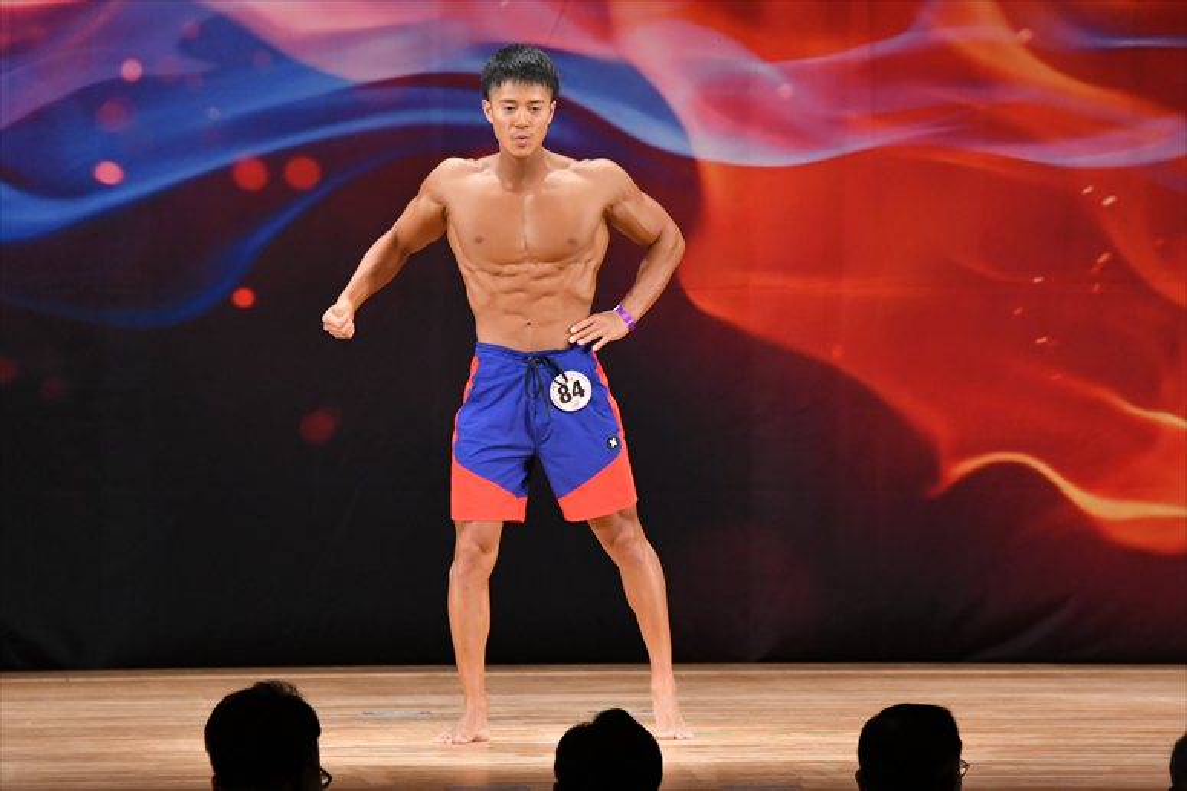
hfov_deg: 8.1
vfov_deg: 5.4
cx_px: 594
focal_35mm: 255
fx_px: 8404
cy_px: 396
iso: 3200
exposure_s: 1/400
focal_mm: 170
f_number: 5.6
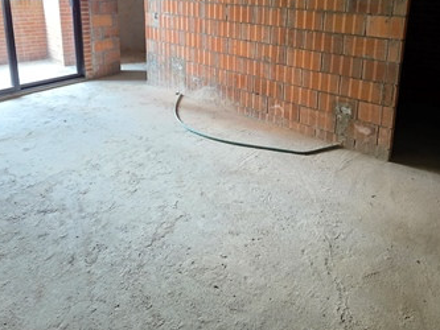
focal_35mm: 25
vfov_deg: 51.4
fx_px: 318
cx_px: 237
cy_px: 65
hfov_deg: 69.3
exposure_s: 1/60
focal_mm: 2.2
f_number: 1.9
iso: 640
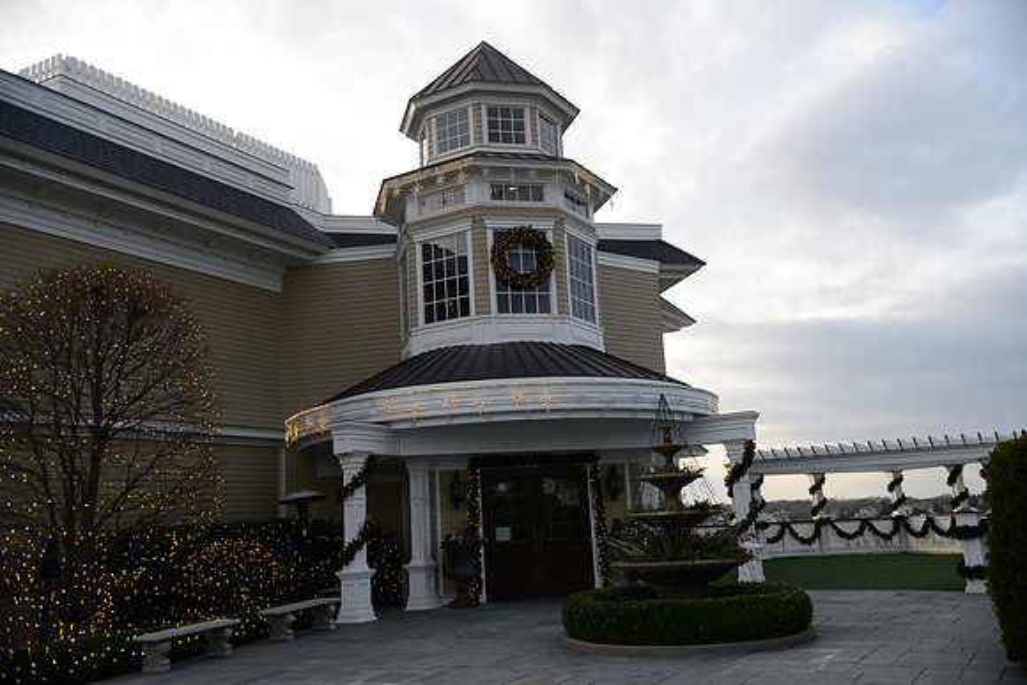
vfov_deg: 38.9
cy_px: 342
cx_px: 514
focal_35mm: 34
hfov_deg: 55.8
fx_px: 970
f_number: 7.1
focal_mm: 34
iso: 1000
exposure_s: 1/640
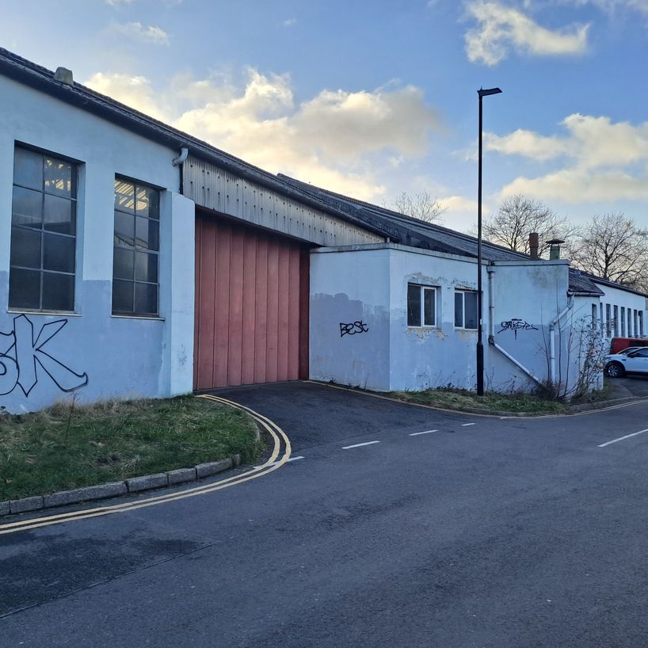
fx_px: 635
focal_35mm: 30
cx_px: 351
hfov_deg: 54.0
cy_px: 323
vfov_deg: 54.0
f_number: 1.8
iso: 32
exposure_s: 1/493
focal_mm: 4.65
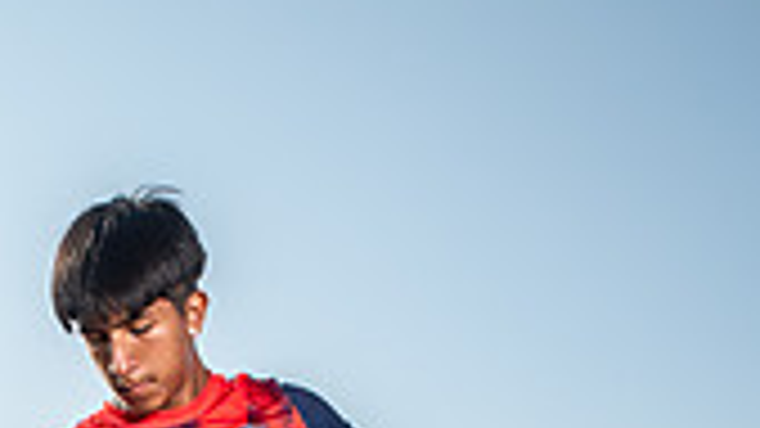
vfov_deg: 11.1
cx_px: 166
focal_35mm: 95
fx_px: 1914
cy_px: 951
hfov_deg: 22.2
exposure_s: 1/400
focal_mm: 34
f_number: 6.3
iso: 100
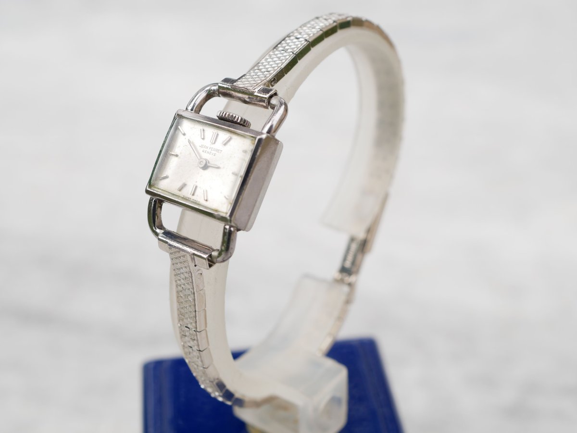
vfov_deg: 24.4
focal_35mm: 60
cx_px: 288
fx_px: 1001
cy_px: 216
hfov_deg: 32.2
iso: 200
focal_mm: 30
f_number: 5.6
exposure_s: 1/250
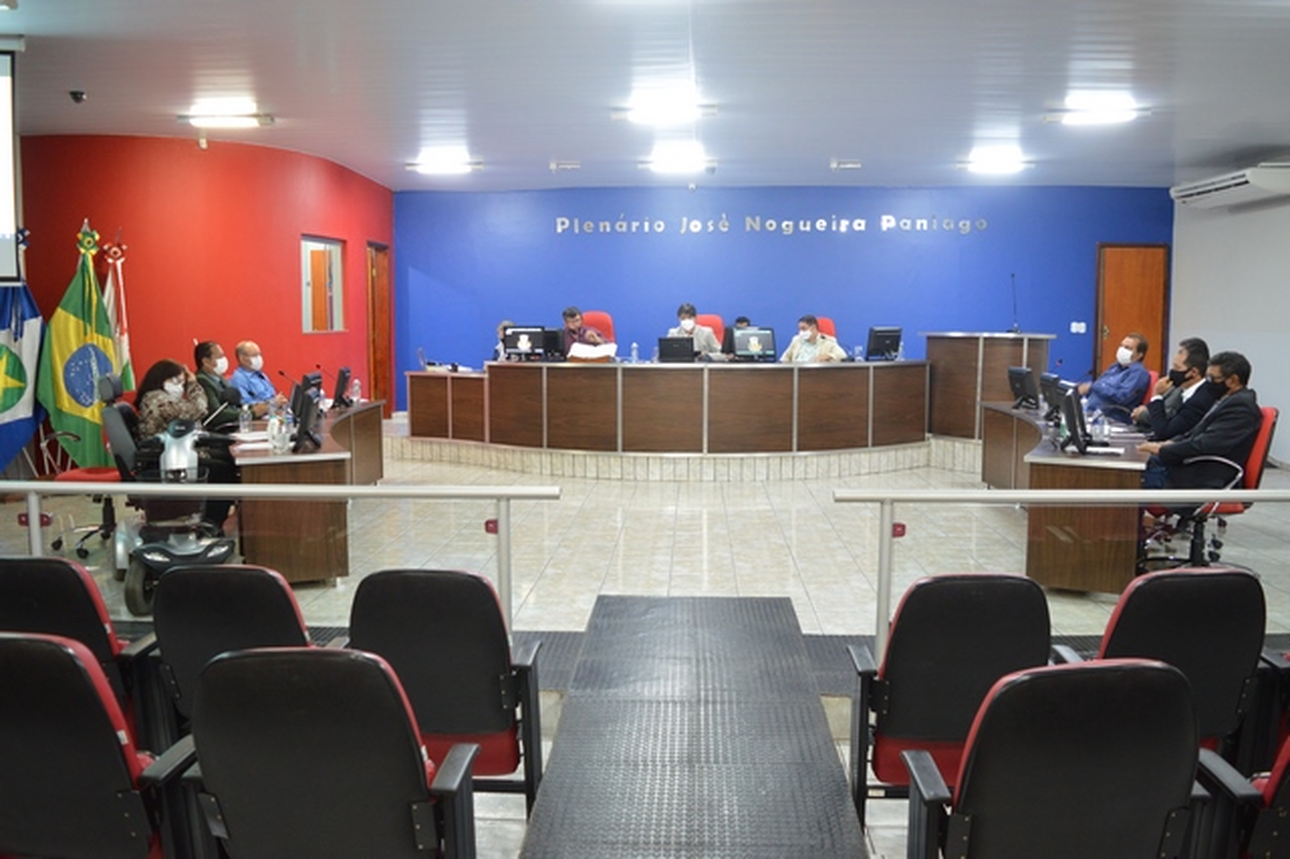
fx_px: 967
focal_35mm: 27
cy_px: 430
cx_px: 645
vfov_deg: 47.9
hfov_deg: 67.4
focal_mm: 18
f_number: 3.5
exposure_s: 1/15
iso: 1100
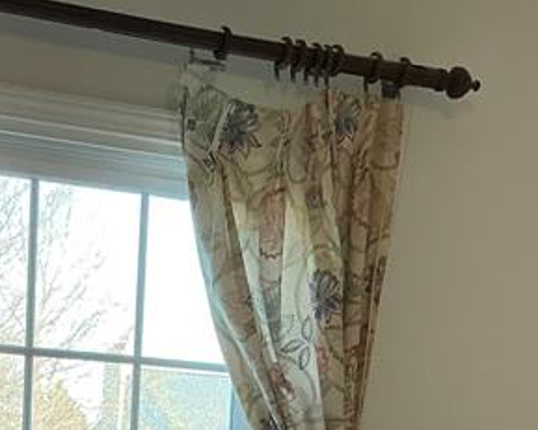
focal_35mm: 97
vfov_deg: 14.5
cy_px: 700
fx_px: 1544
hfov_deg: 19.7
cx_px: 158
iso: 64
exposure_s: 1/100
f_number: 1.8
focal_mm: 3
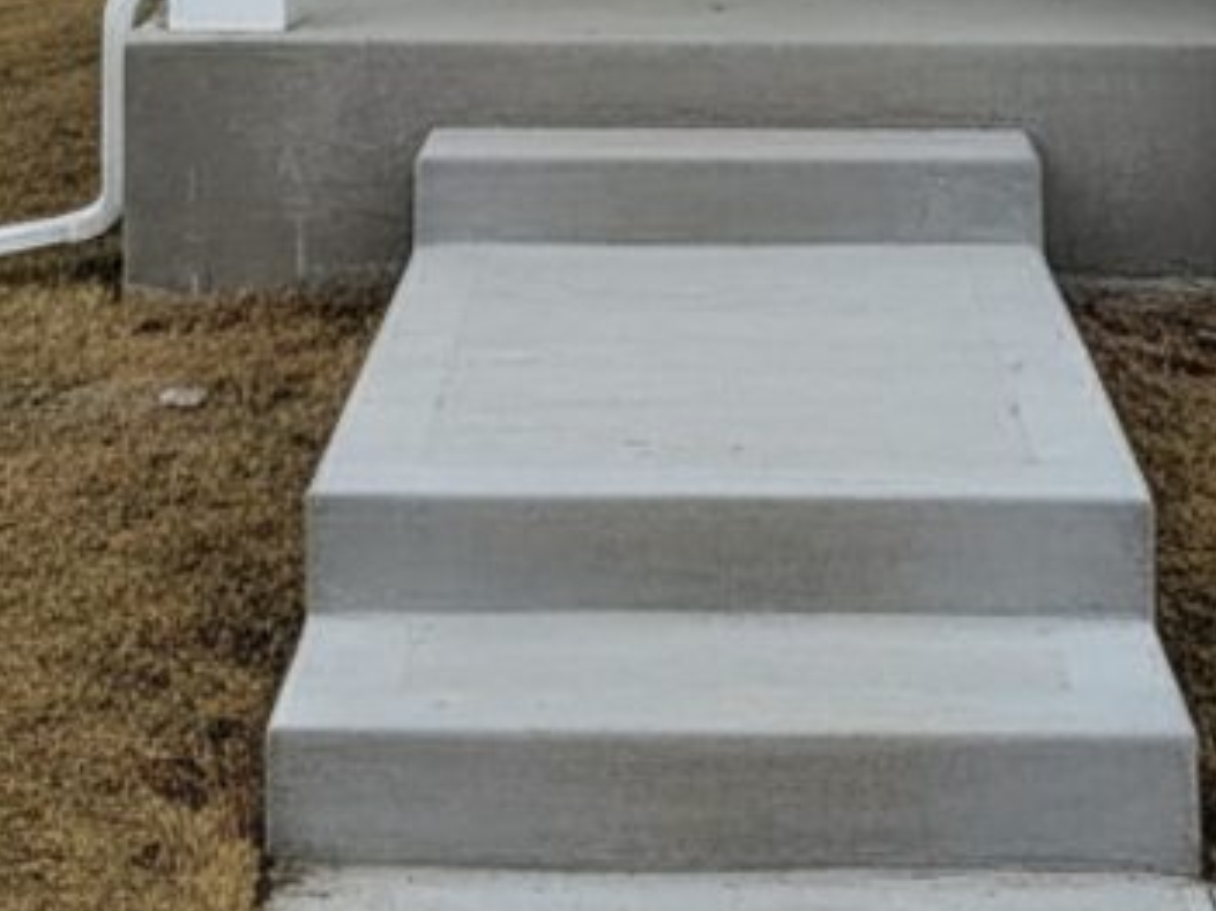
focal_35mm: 89
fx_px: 3125
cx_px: 634
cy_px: -623
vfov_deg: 14.9
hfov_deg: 22.0
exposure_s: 1/777
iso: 1283
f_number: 1.6
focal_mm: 5.7
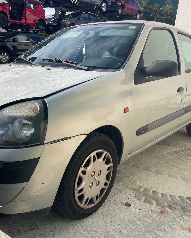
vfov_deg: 52.8
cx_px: 66
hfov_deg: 42.8
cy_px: 119
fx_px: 240
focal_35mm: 34
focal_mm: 4.2
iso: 32
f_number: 1.6
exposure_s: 1/2817
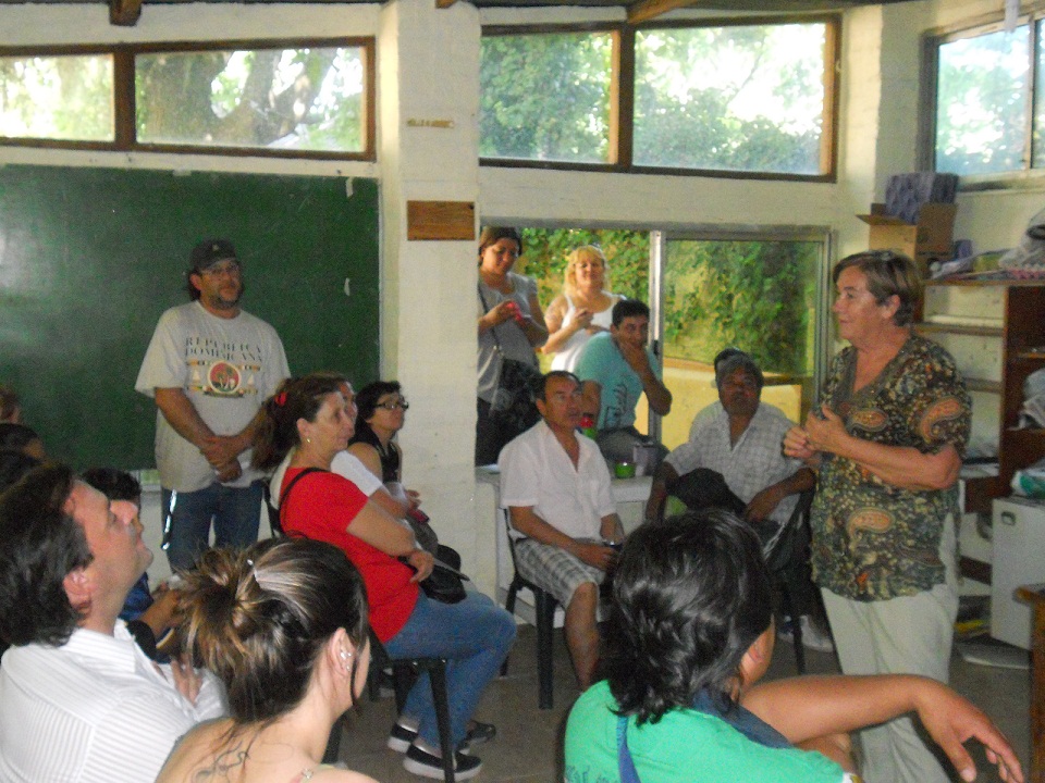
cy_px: 392
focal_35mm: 38
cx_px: 522
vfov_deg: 37.7
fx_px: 1147
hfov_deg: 49.0
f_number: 3.9
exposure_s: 1/30
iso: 800
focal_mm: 6.9
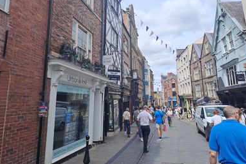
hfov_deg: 67.4
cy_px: 69
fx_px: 185
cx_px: 124
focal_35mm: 27
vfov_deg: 47.8
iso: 32
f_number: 1.8
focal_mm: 4.65
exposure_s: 1/1242
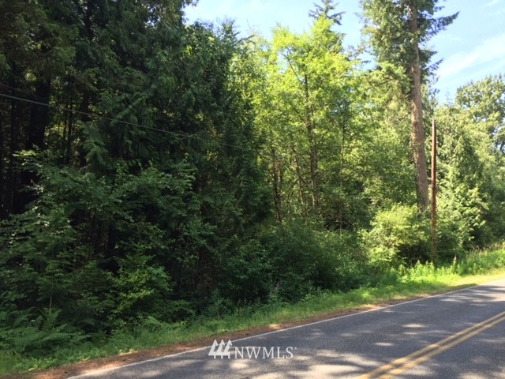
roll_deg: -0.3
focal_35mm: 29
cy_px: 190
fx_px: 423
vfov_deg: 48.2
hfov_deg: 61.7
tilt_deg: +7.4
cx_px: 252
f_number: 2.2
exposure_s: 1/129
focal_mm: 4.15
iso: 32
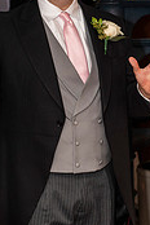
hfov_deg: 10.6
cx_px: 132
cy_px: 128
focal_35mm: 129
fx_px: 806
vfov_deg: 15.9
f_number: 3.2
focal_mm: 50
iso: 500
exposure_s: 1/100
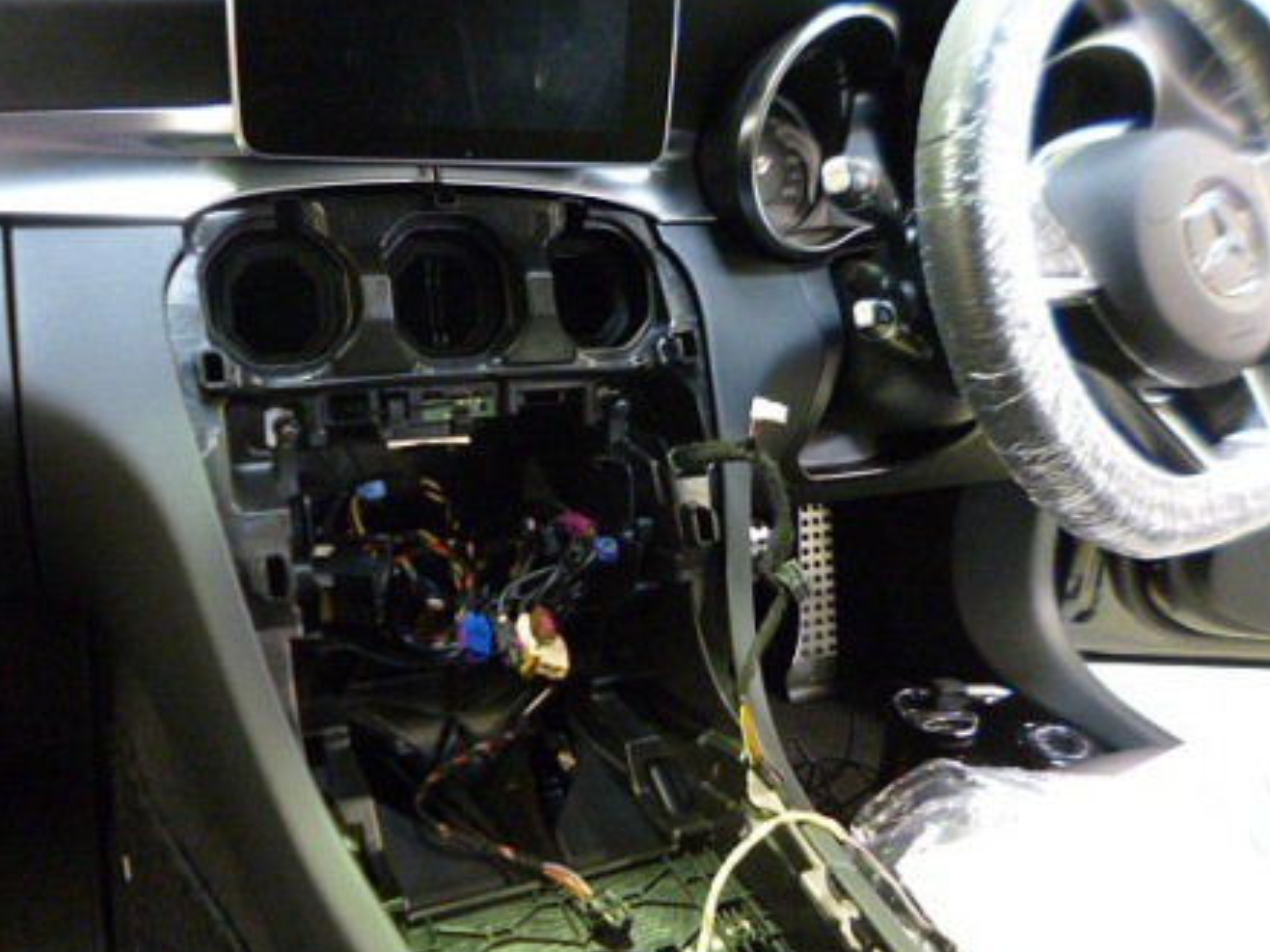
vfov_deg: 48.2
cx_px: 558
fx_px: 1064
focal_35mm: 29
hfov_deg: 61.5
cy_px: 453
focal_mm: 4.3
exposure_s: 1/8
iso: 500
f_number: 2.5
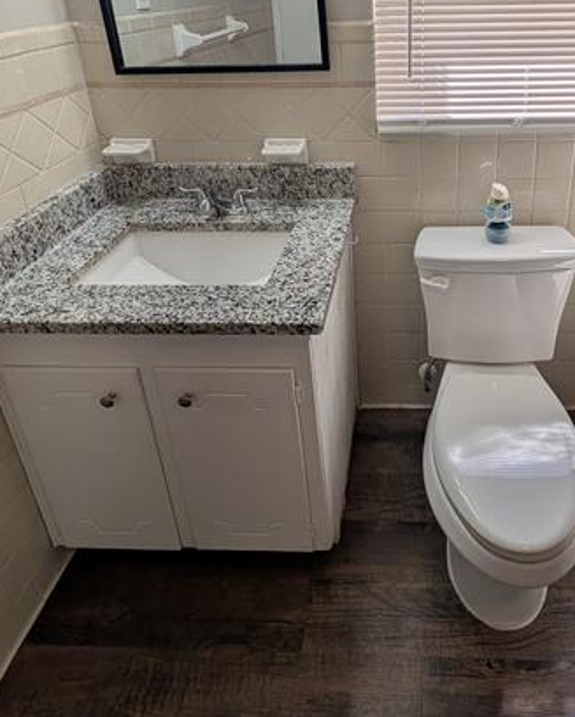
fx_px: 467
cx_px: 398
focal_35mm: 22
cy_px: 172
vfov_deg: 69.6
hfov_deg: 61.2
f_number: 1.7
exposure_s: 1/385
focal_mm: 2.02
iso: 46
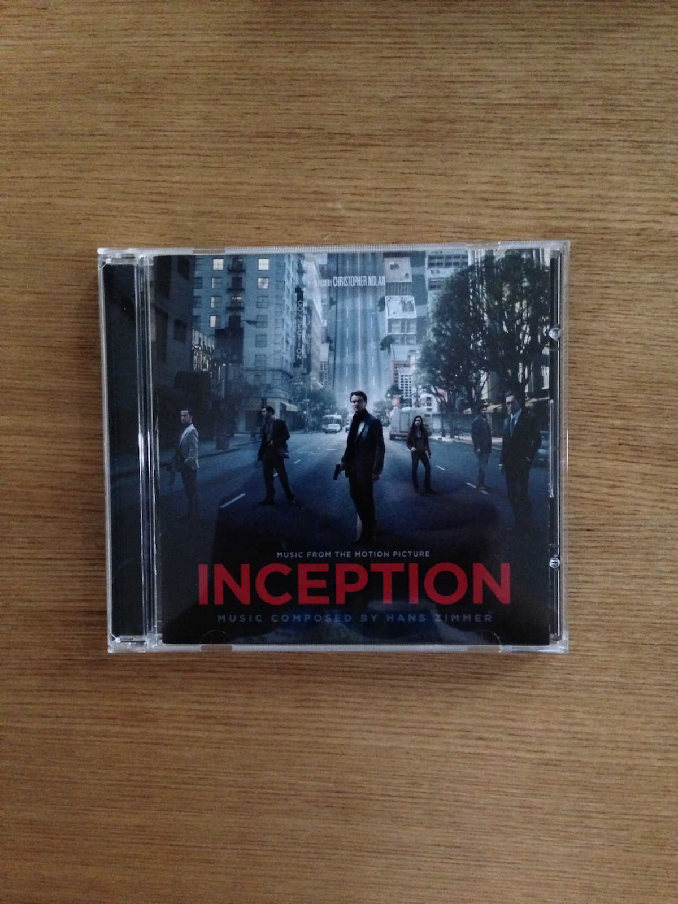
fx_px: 862
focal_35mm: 33
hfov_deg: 42.9
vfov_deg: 55.4
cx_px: 339
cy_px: 452
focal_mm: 4.13
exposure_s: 1/15
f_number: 2.4
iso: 800
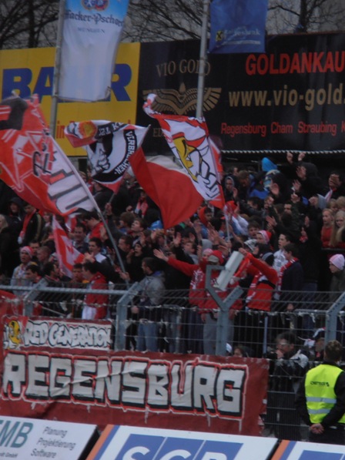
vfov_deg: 4.9
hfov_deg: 3.7
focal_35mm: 402
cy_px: 230
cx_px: 185
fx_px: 5340
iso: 125
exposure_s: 1/200
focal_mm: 52.5
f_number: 5.9
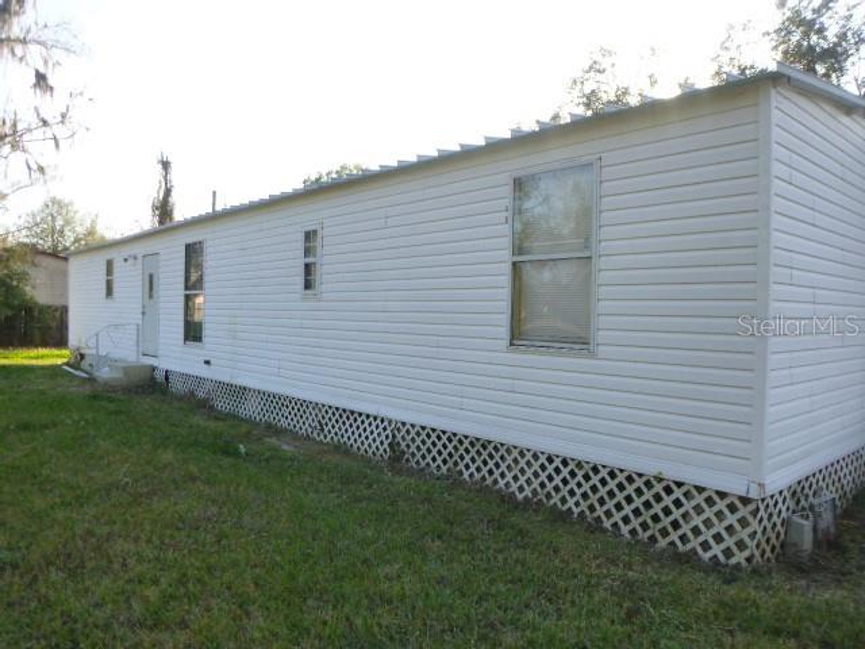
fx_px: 625
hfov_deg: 69.4
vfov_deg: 54.9
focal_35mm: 25
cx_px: 432
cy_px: 324
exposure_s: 1/125
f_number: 3.9
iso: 160
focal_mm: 4.5
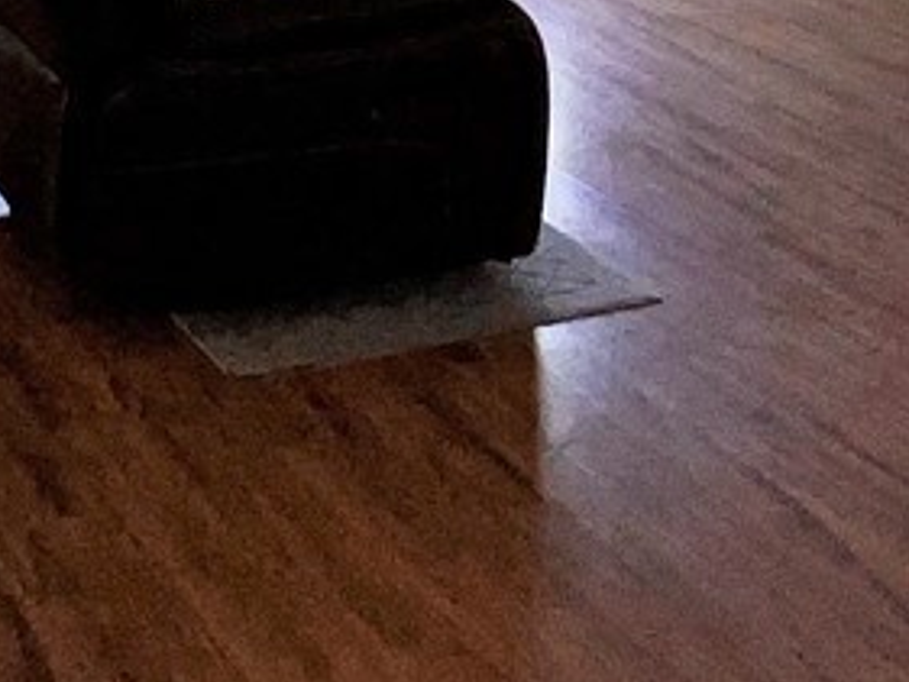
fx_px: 1944
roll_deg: -1.9
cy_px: -524
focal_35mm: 74
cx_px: 553
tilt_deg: -0.2
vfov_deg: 16.7
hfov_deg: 26.3
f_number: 1.8
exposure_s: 1/150
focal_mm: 1.57
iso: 25
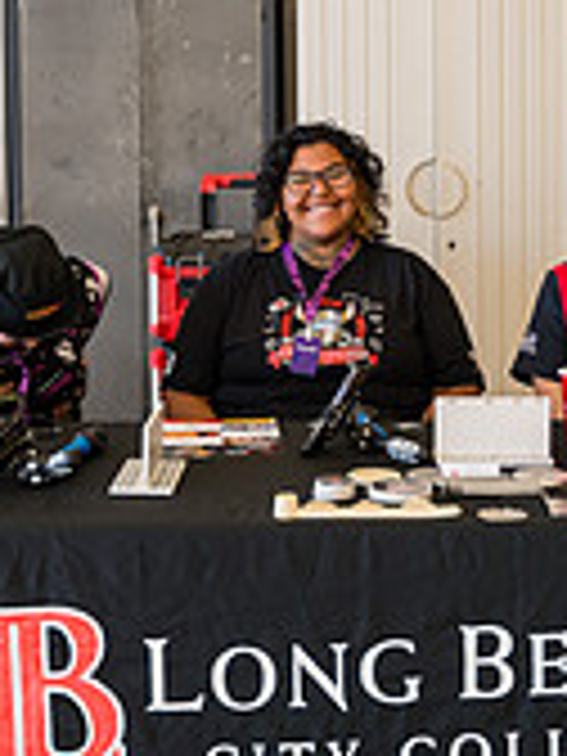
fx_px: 1572
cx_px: 288
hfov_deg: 20.4
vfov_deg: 26.8
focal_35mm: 72
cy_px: 220
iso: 400
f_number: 3.2
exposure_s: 1/400
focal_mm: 28
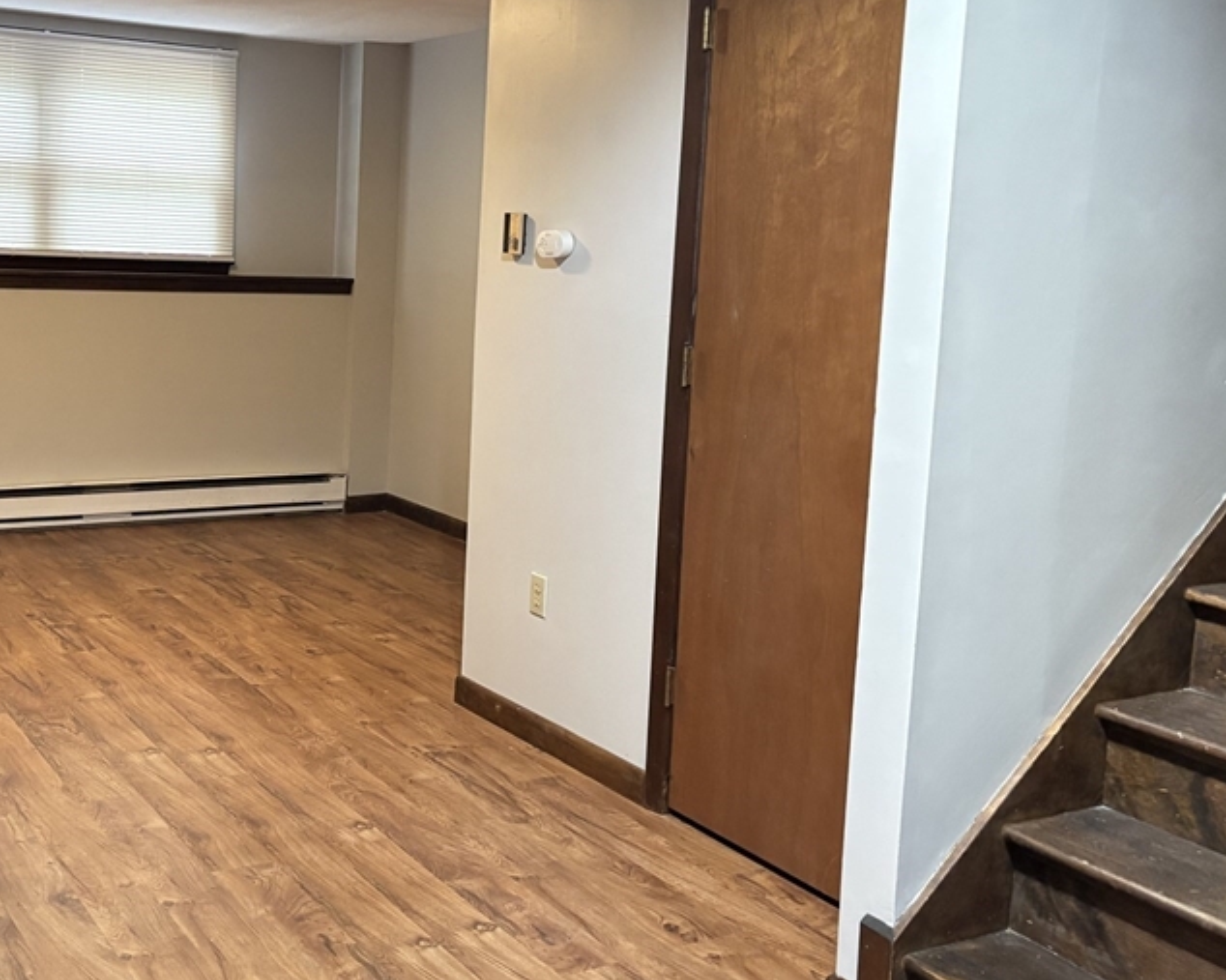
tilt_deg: -5.3
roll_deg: -1.4
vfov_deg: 36.3
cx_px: 340
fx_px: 1487
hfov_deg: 43.7
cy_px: 381
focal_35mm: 41
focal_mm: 5.96
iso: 800
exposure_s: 1/30
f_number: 1.6
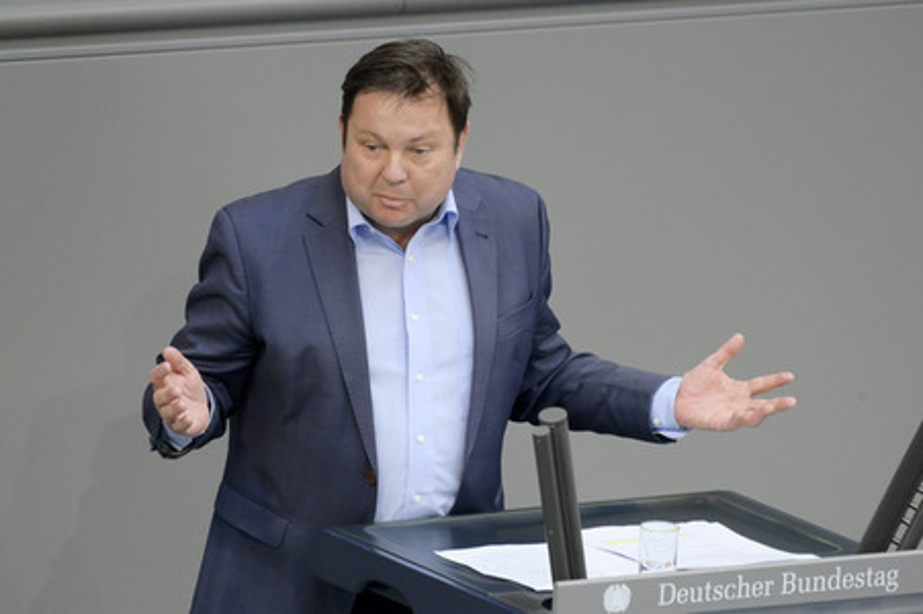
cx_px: 462
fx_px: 10760
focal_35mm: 420
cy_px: 307
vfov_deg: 3.3
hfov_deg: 4.9
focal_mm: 420
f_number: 5.6
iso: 8000
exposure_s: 1/500
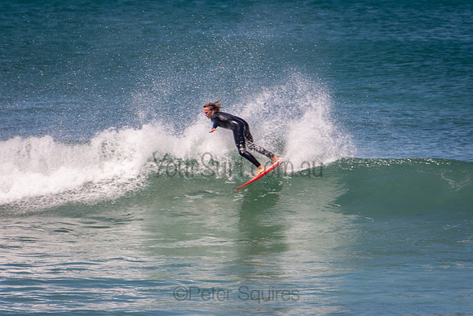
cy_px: 158
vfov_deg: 2.3
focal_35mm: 600
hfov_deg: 3.4
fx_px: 7885
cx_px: 236
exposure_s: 1/1250
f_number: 5.6
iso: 200
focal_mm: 400
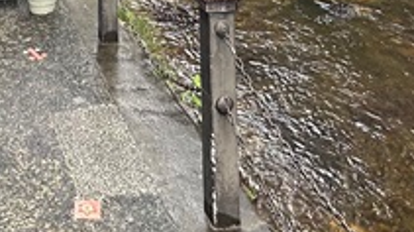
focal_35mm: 59
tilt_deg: +7.7
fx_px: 647
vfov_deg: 14.2
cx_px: 93
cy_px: -319
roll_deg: +0.3
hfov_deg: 34.6
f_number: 2.2
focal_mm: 2.22
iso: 40
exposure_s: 1/112
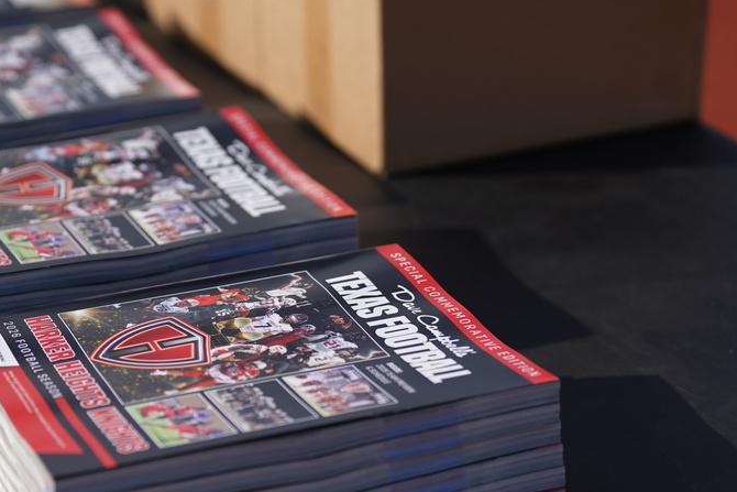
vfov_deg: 12.8
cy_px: 321
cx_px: 254
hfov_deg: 19.0
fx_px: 2191
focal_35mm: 107
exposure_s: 1/1580
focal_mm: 70
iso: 64
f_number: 2.8
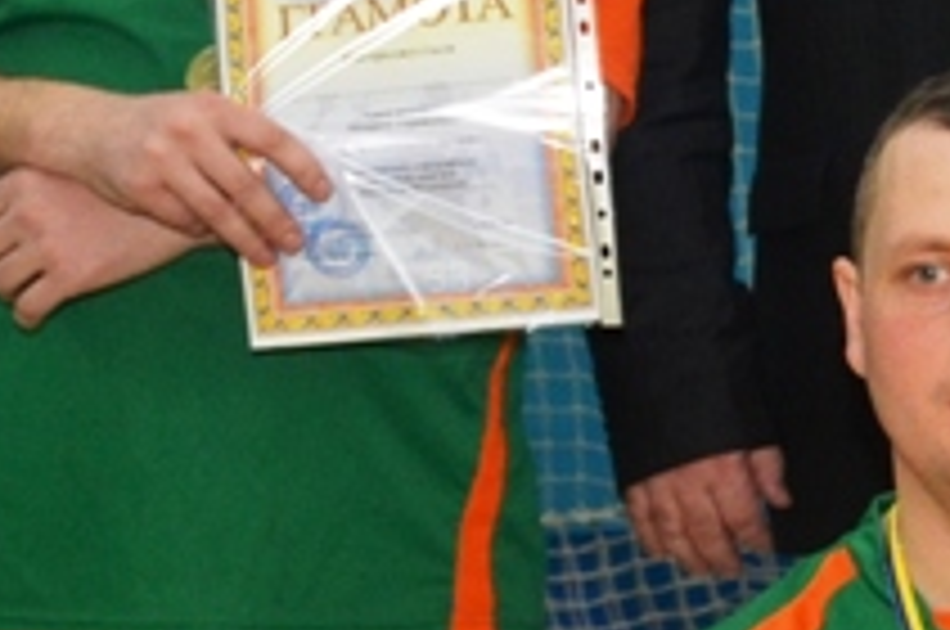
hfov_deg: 7.8
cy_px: 279
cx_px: 2679
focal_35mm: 235
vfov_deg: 5.8
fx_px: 6192
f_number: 4.5
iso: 640
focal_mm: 24
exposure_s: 1/60
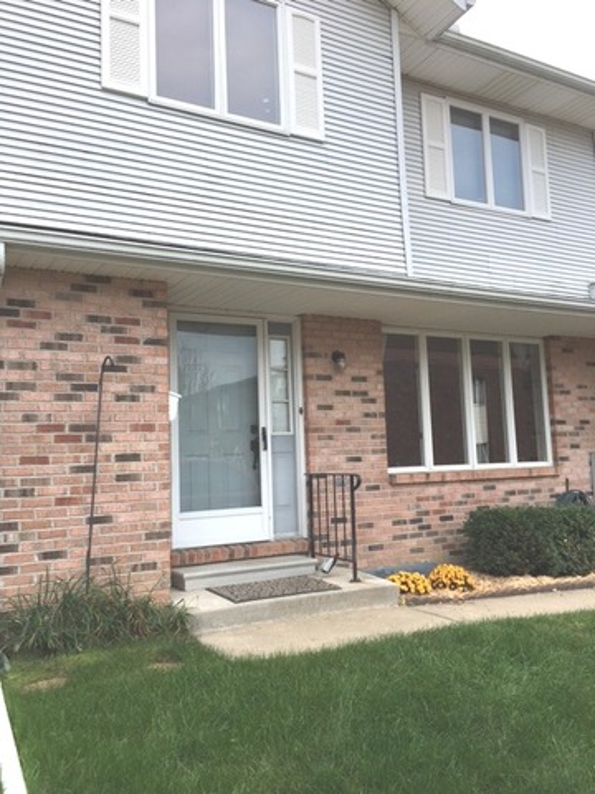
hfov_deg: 48.2
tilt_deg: +5.4
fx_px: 665
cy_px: 397
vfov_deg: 61.7
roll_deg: +2.2
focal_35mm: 29
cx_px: 298
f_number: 2.2
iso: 25
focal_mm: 4.15
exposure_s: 1/705
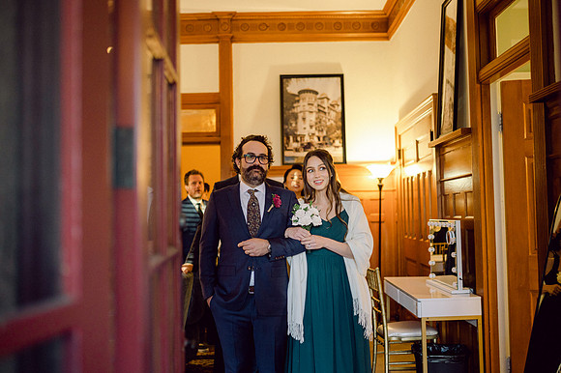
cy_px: 186
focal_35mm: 35
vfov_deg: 37.6
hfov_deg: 54.2
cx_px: 280
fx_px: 548
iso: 1000
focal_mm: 35
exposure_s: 1/160
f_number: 1.4
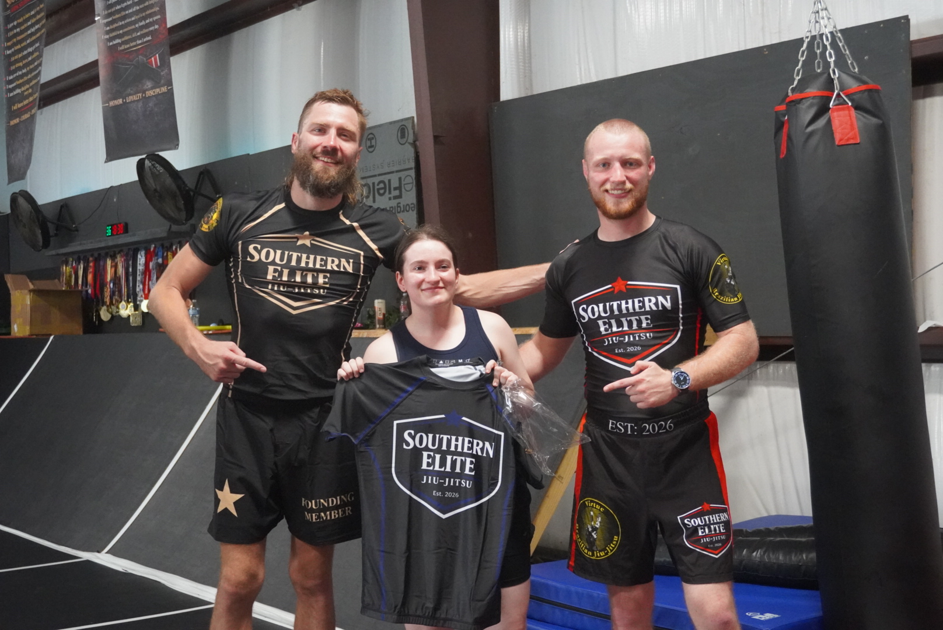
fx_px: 1298
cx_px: 472
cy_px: 315
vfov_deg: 27.3
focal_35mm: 50
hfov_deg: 39.9
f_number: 5
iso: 6400
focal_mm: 33
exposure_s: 1/125
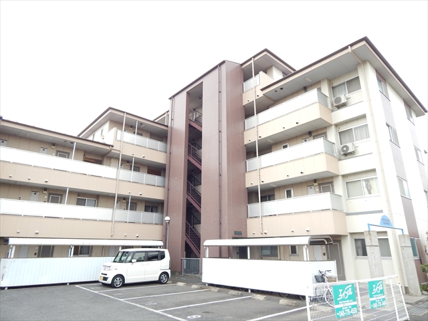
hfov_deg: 73.9
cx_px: 214
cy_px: 160
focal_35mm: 23
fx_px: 284
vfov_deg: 58.9
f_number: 3
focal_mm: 4
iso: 125
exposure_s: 1/250
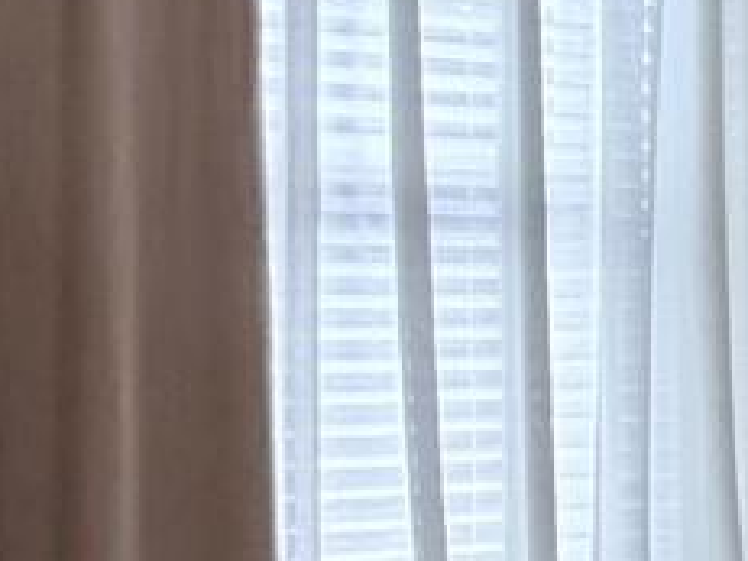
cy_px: 344
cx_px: 2315
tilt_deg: -1.9
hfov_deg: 11.1
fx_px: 2095
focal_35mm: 97
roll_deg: -2.1
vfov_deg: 15.2
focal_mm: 2.22
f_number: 2.2
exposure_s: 1/121
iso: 100
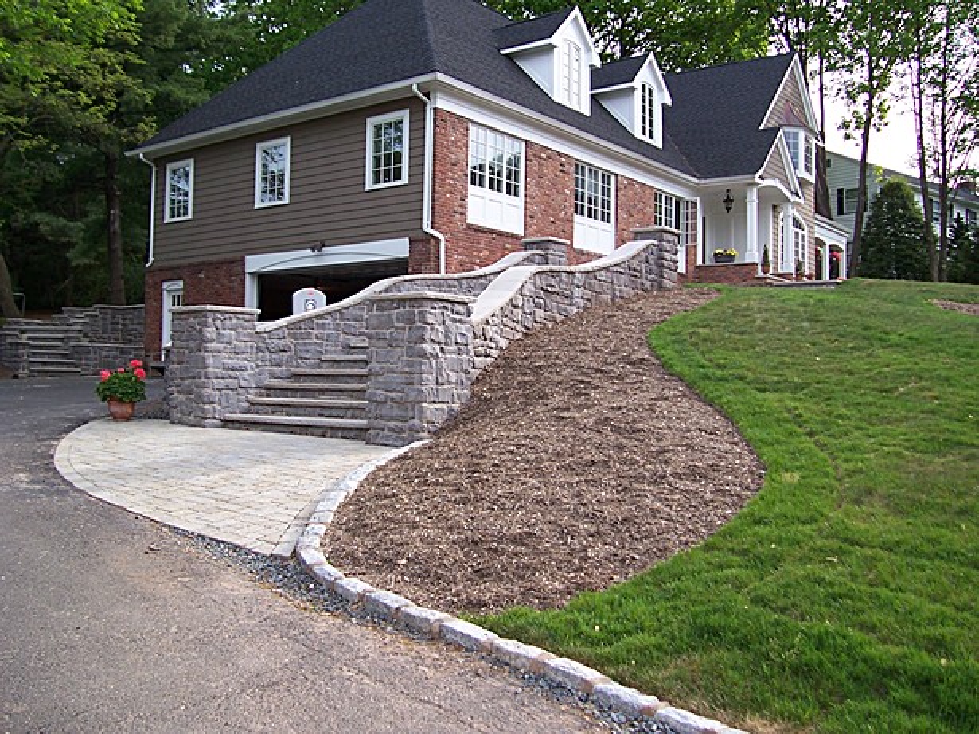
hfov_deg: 54.0
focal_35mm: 34
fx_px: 961
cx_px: 490
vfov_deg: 41.8
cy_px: 367
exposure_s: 1/350
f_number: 2.7
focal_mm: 5.6
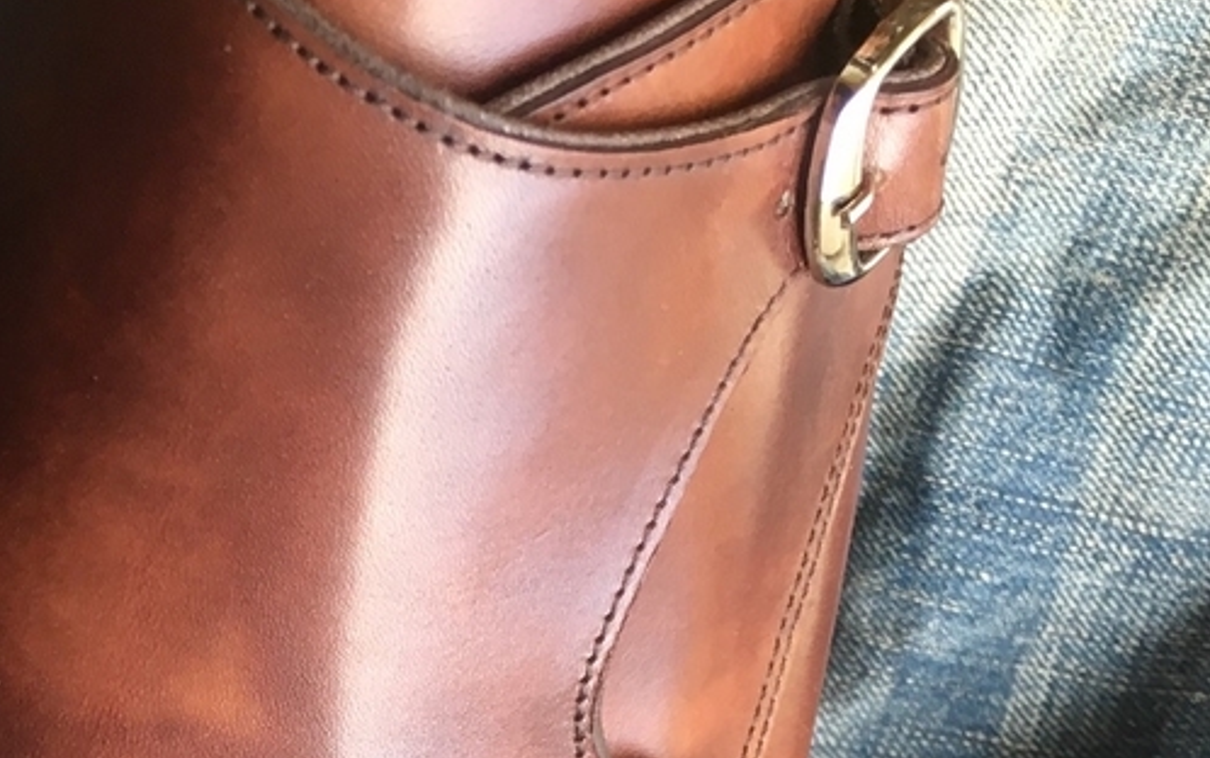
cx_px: 228
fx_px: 2442
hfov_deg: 27.2
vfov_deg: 16.7
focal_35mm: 74
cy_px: 979
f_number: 2.2
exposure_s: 1/33
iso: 32
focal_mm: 4.15
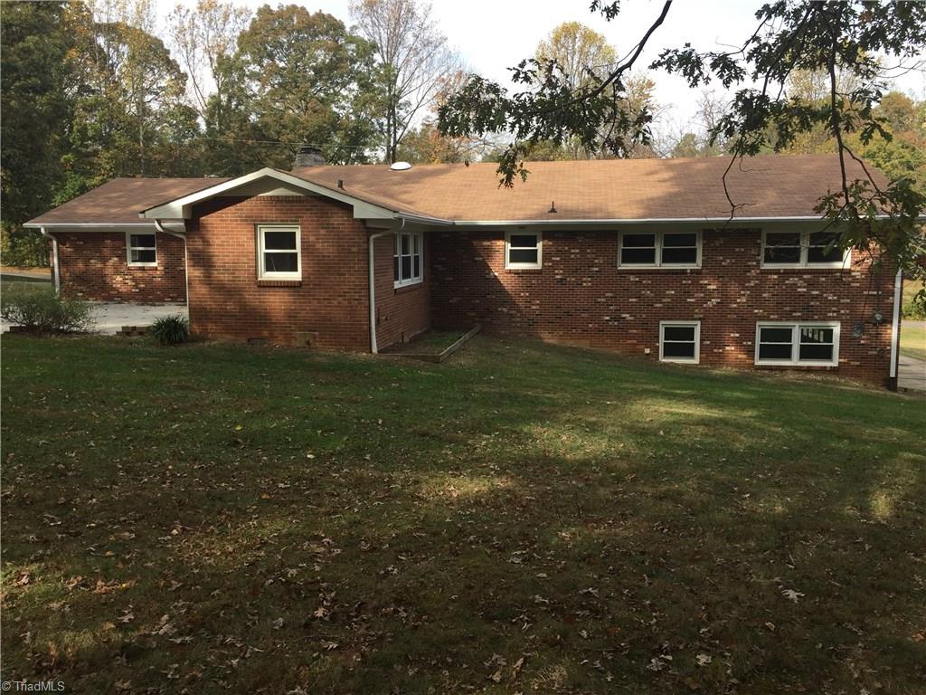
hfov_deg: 61.7
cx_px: 463
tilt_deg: -5.3
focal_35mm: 29
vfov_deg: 48.2
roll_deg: -1.1
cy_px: 348
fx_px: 776
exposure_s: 1/608
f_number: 2.2
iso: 32
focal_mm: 4.15
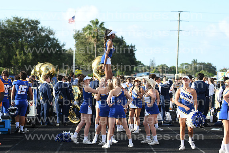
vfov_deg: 10.6
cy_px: 76
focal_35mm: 129
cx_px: 114
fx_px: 821
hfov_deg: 15.9
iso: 200
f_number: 4
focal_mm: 86
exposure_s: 1/1250
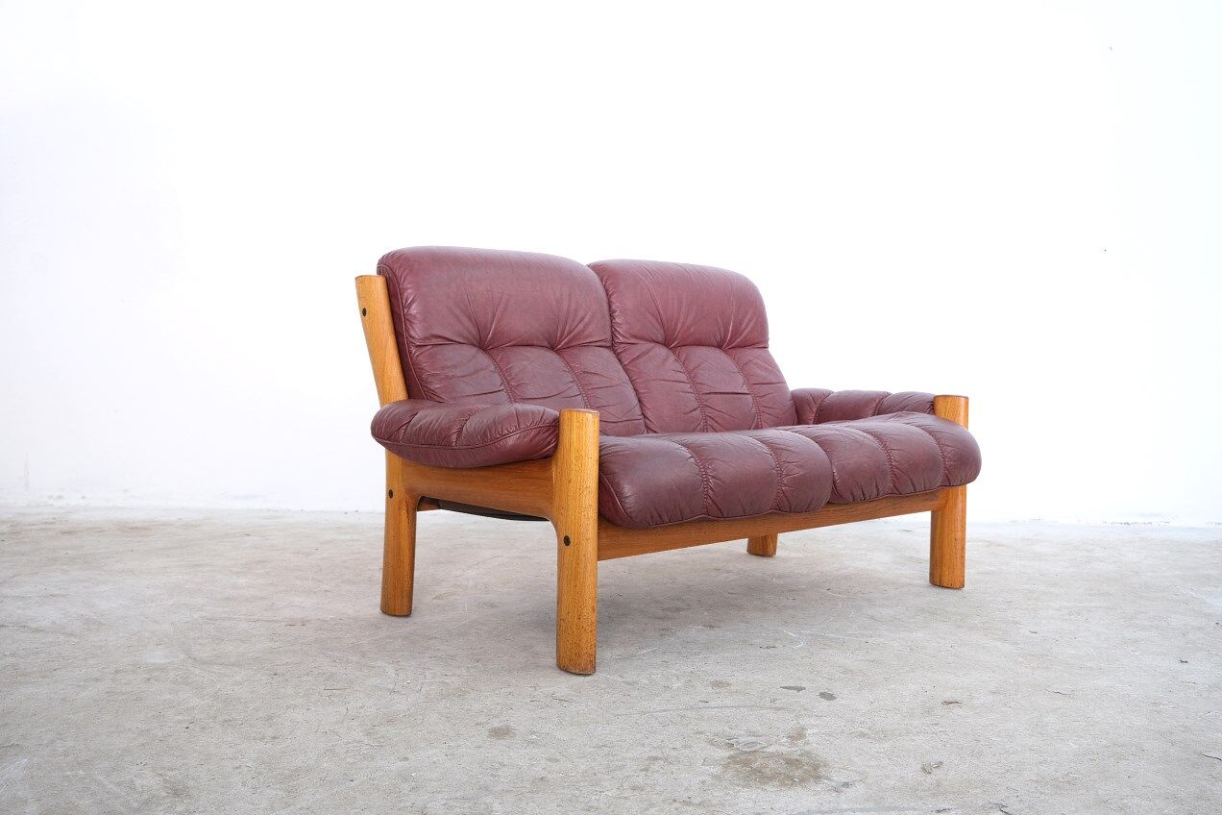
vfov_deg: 37.9
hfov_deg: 54.4
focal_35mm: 35
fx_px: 1188
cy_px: 408
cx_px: 611
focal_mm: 23.5
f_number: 4
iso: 800
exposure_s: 1/34
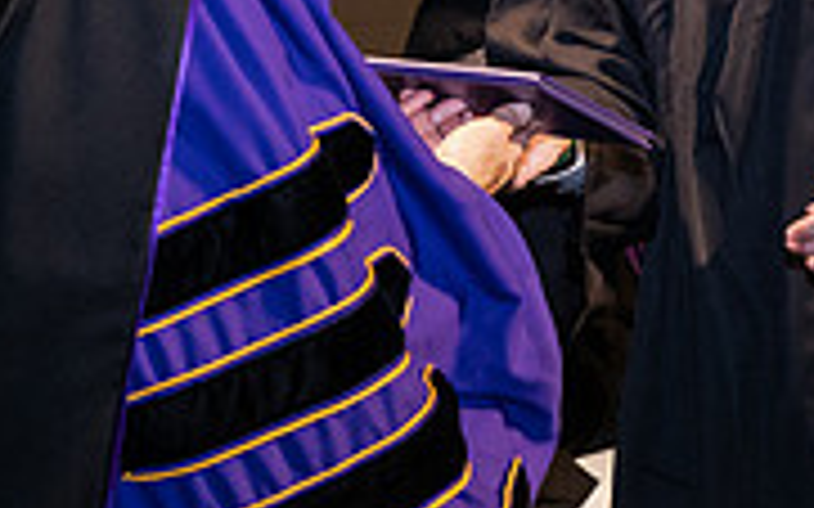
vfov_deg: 6.4
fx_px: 4502
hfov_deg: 10.3
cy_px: -115
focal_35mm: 203
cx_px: 346
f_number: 6.3
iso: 1600
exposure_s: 1/200
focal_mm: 62
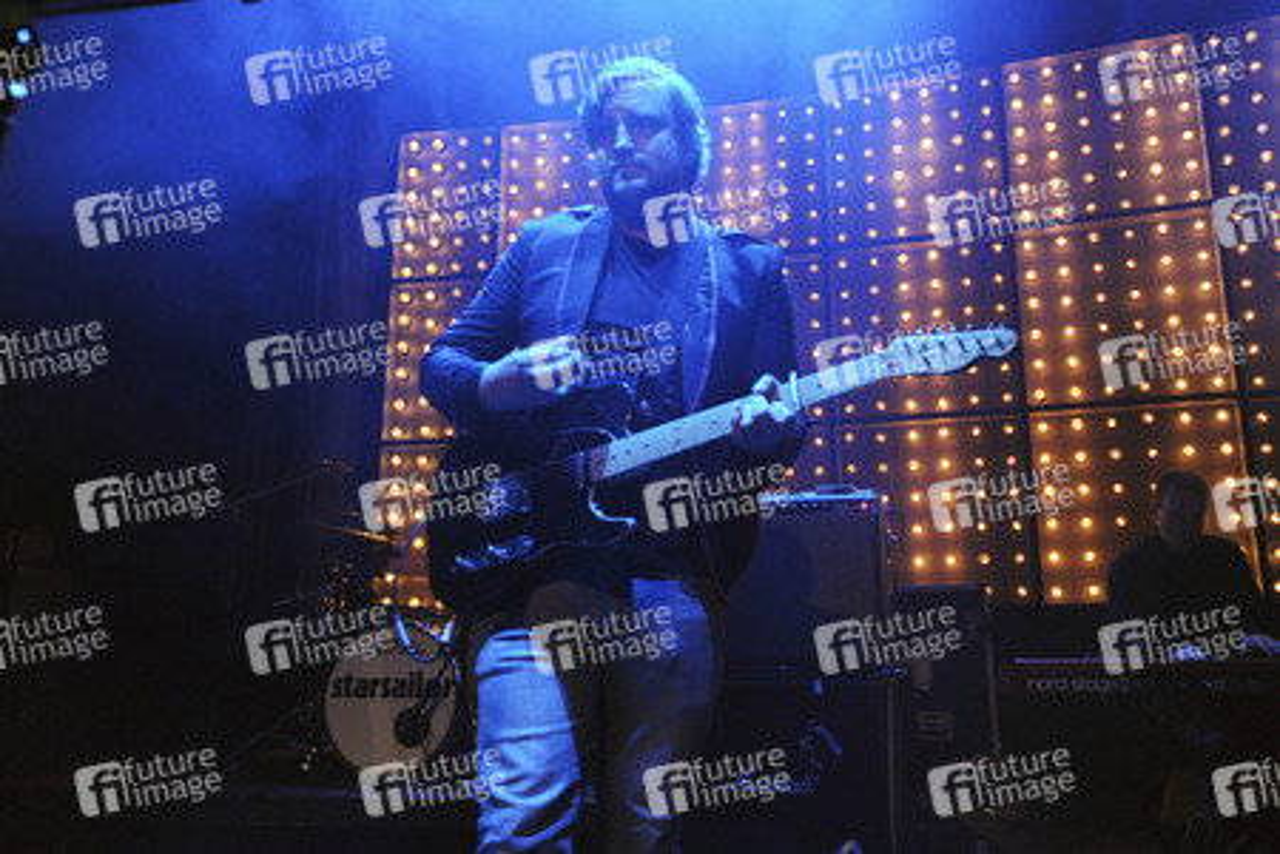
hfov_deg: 69.4
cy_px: 427
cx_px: 640
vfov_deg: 49.6
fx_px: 924
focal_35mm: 26
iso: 3200
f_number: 2.8
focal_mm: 26
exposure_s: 1/125
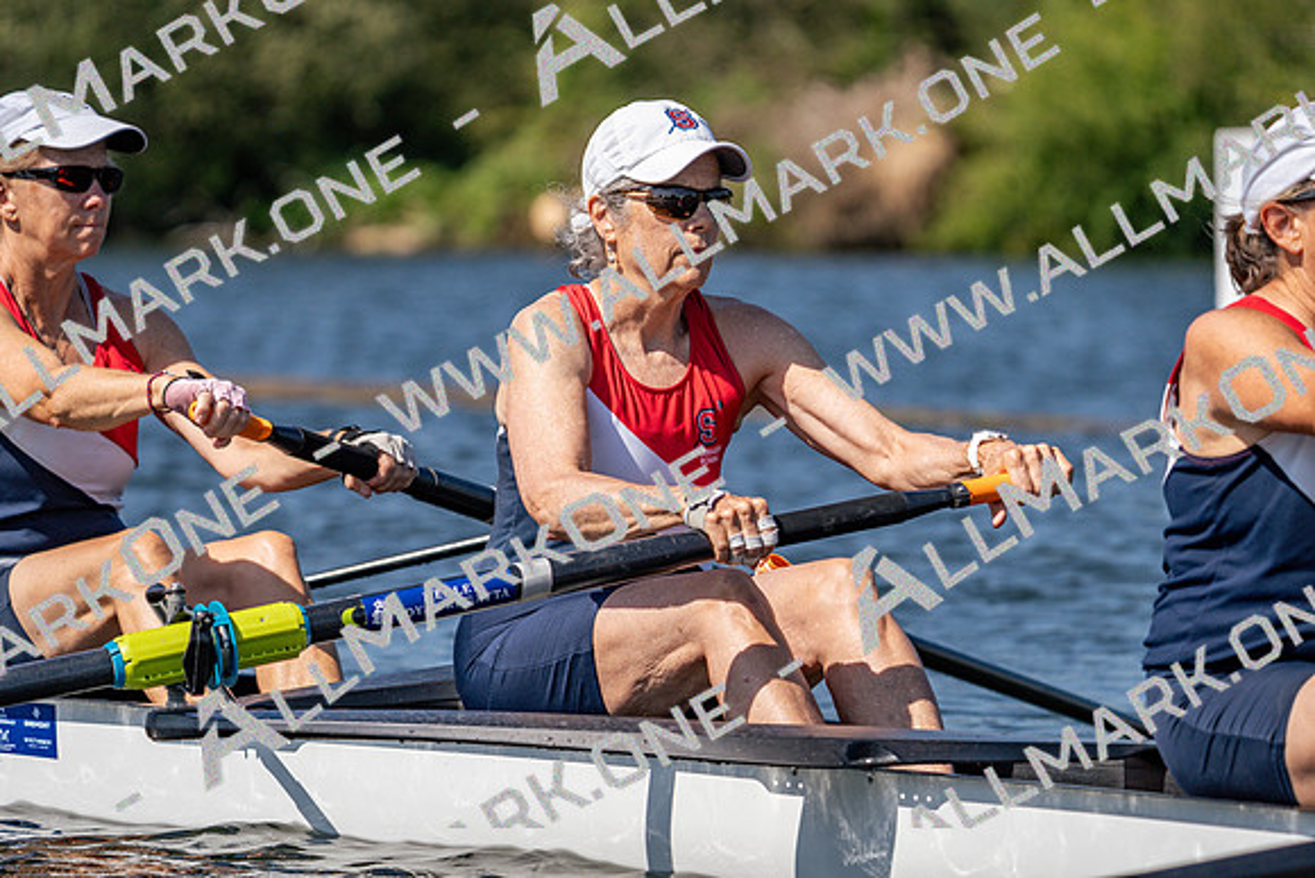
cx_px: 658
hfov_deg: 7.5
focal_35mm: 275
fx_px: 10047
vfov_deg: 5.0
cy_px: 439
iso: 200
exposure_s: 1/2000
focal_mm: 275
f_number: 5.6
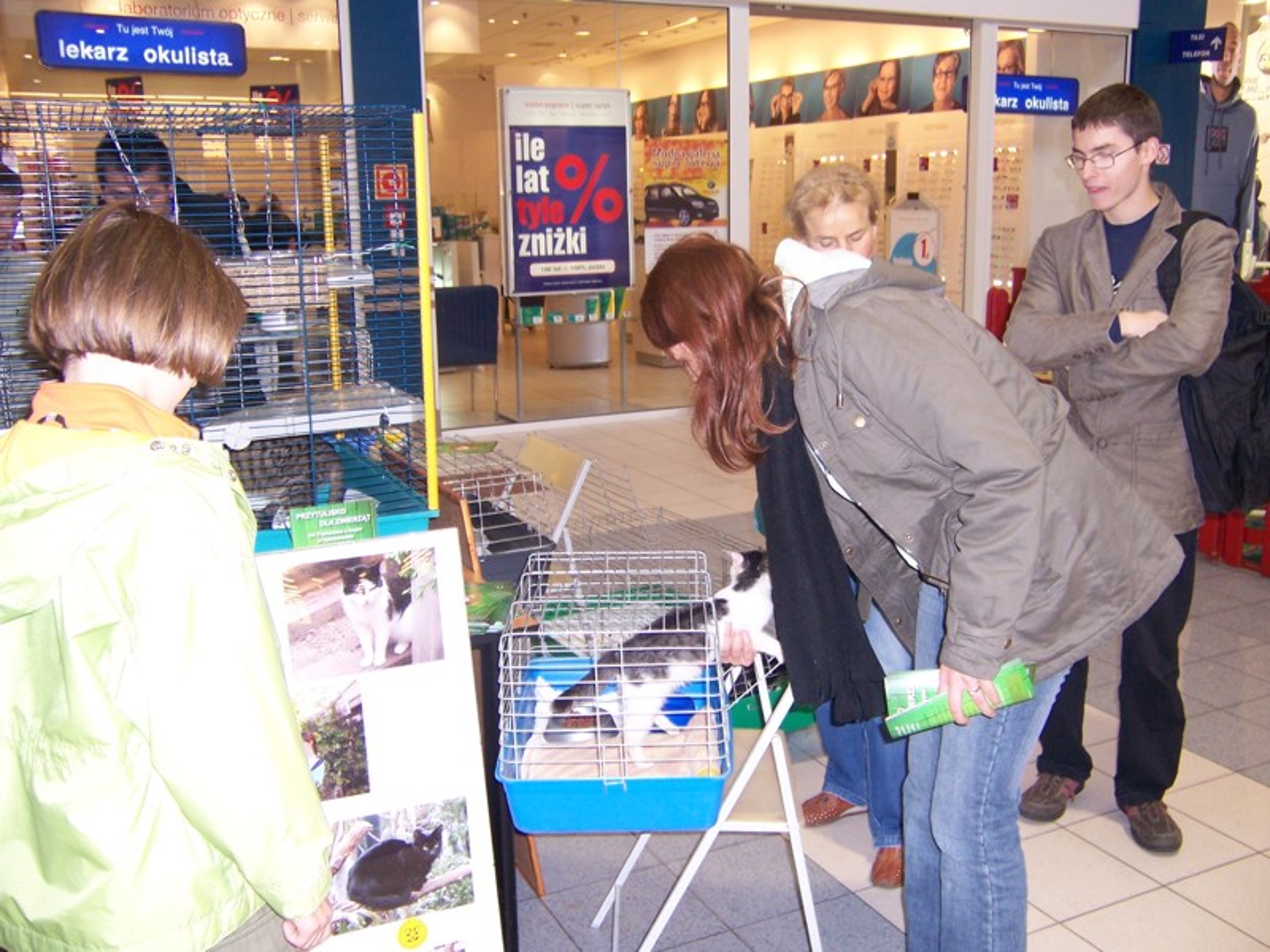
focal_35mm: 33
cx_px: 635
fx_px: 1211
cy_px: 476
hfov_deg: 55.4
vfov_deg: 42.9
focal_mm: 5.5
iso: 140
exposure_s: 1/60
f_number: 2.8
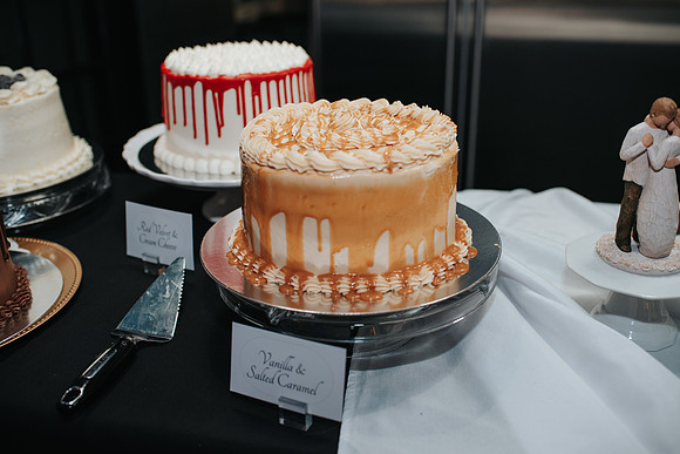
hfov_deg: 54.4
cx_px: 340
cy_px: 227
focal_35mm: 35
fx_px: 661
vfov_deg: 37.9
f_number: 2.8
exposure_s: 1/200
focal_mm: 35
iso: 800
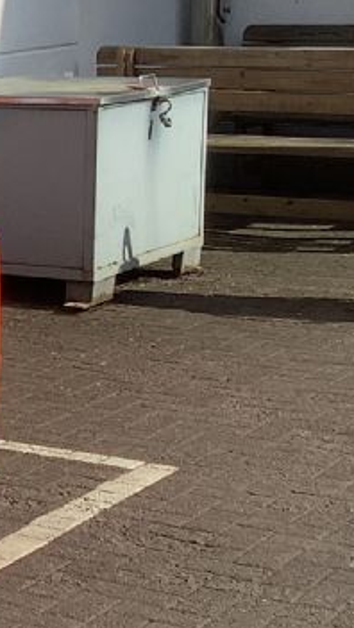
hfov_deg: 8.6
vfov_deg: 17.4
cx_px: -626
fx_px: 2048
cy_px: 211
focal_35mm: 123
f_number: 2.4
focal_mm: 3.3
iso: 25
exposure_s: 1/1404
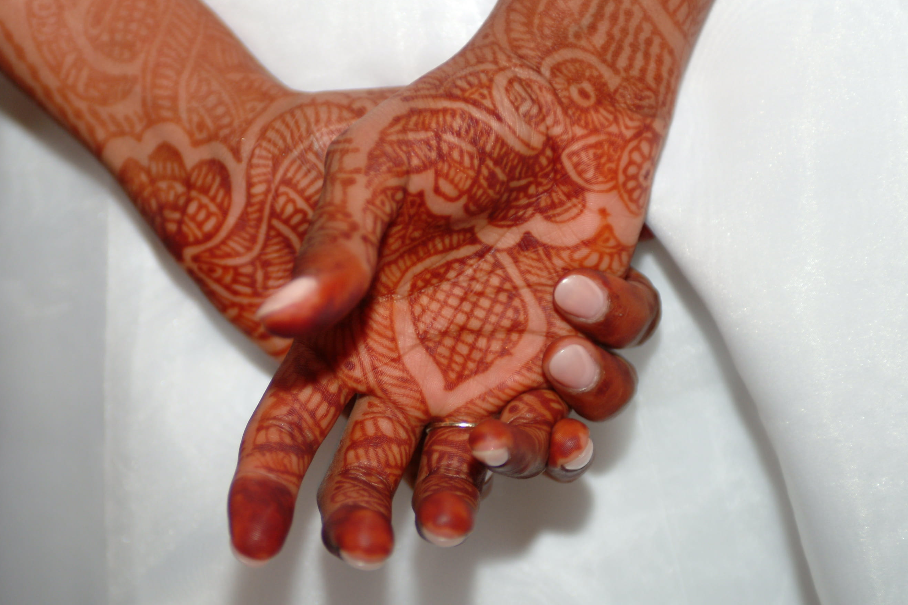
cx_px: 404
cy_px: 298
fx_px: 3026
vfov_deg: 11.4
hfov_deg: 17.1
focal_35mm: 120
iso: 400
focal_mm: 70
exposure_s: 1/45
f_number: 2.8
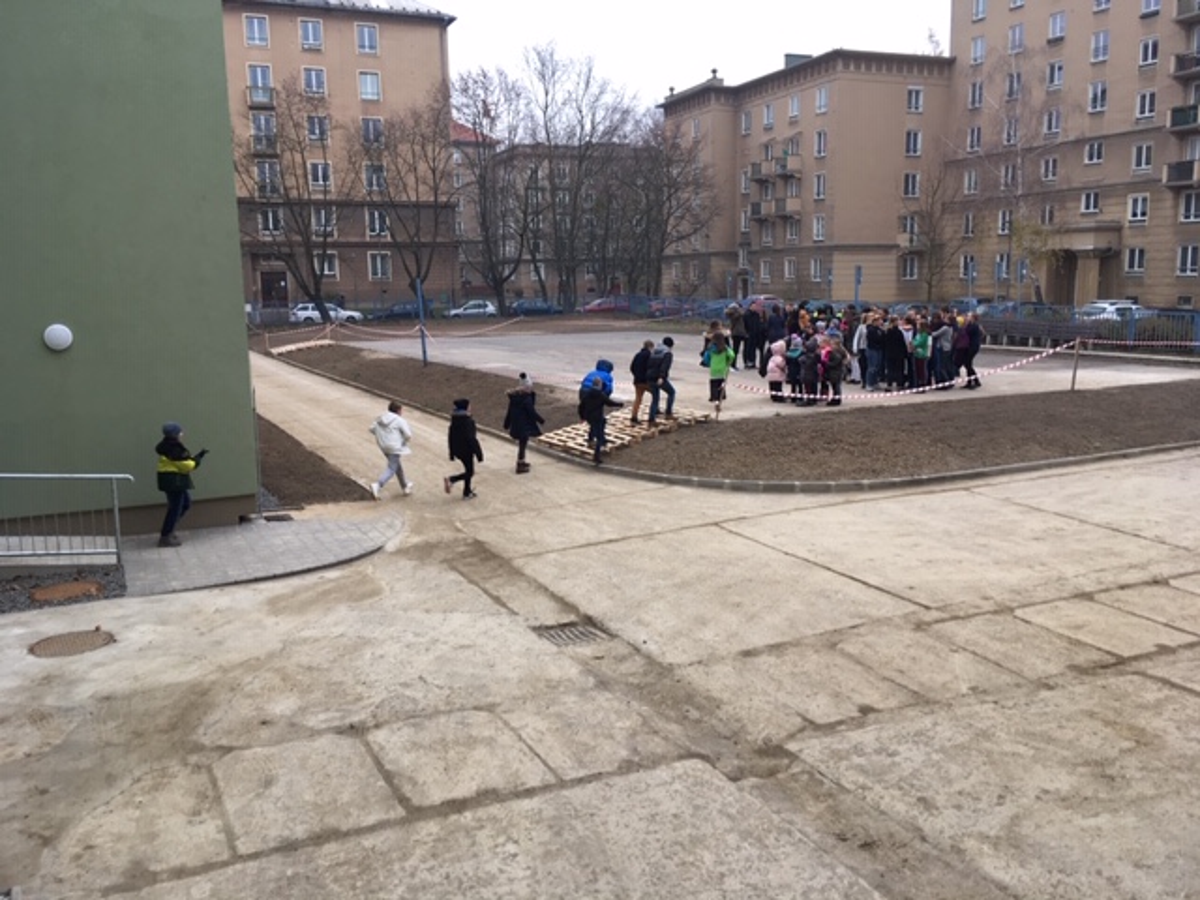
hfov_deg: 61.7
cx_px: 600
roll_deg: +1.5
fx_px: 1005
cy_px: 450
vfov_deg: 48.2
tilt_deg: -10.8
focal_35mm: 29
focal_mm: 4.15
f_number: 2.2
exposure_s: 1/100
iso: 32
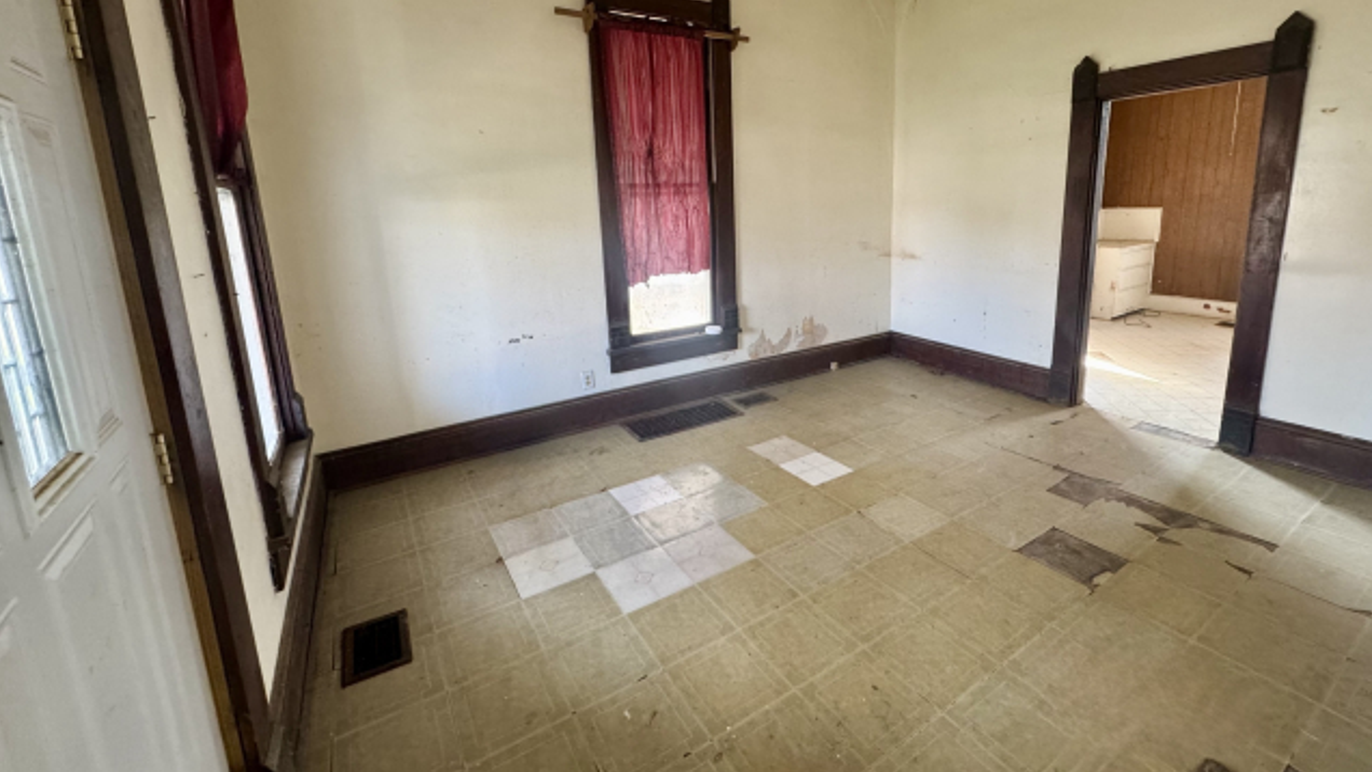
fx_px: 582
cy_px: 308
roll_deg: +1.7
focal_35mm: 16
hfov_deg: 99.3
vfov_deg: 66.5
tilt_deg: -10.9
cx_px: 713
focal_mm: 2.22
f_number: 2.2
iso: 320
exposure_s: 1/99
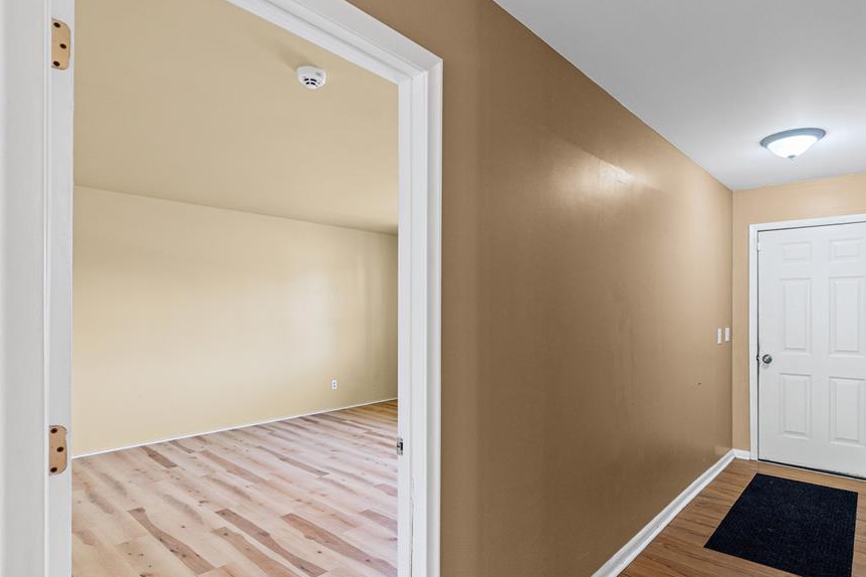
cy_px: 324
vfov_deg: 64.3
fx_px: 457
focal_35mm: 19
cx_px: 492
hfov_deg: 86.4
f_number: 5.6
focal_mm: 16
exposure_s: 1/30
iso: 1250
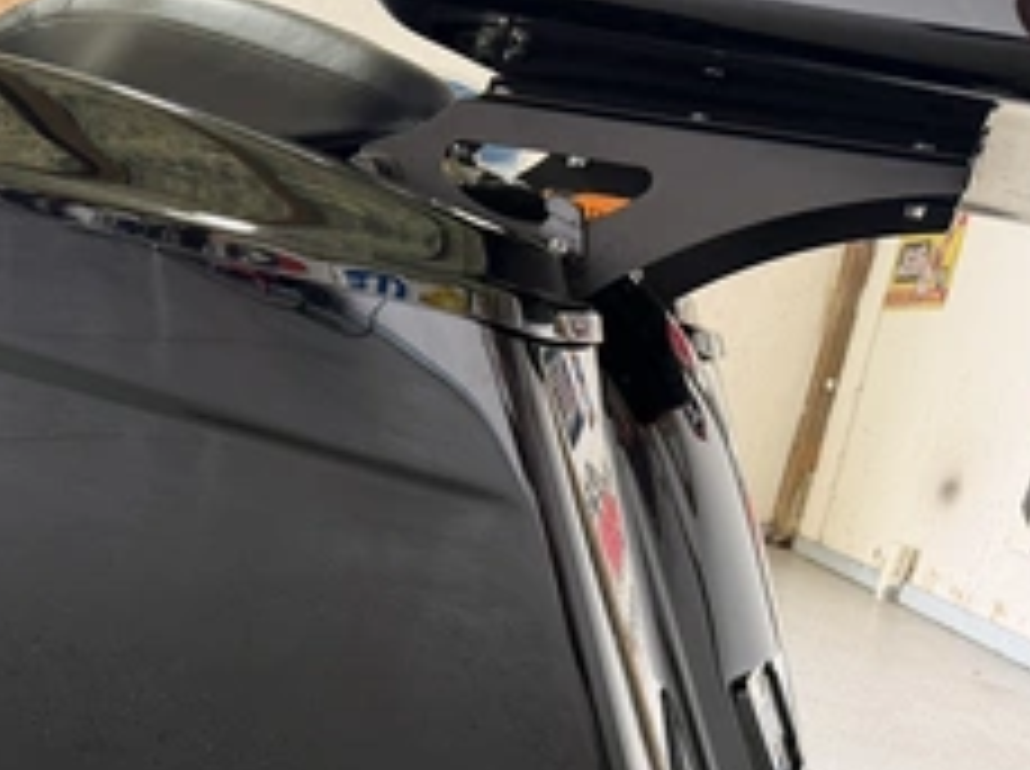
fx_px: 1248
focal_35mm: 42
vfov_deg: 33.7
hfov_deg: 42.7
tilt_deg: -11.9
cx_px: 198
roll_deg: -9.5
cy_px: 558
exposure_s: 1/60
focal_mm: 6.76
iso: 320
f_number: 1.78
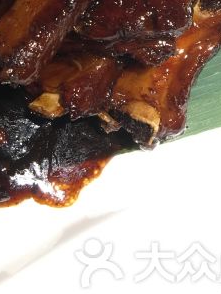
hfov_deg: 21.2
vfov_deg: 25.9
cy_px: -35
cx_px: 64
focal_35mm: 69
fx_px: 587
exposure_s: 1/17
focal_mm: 4.15
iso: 64
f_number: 2.2
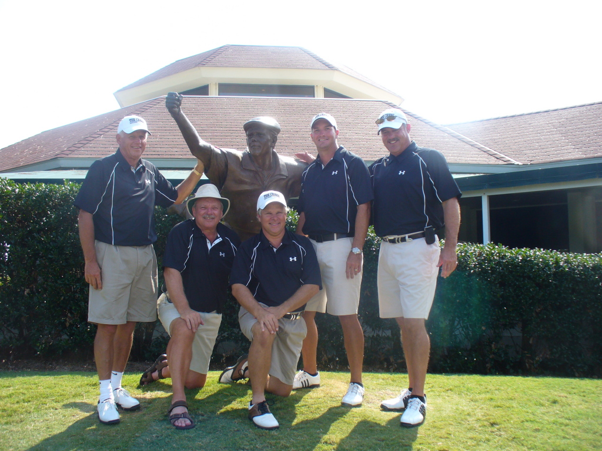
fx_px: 643
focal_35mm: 37
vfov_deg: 38.7
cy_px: 226
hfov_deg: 50.1
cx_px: 301
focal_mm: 6.1
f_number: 5.6
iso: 80
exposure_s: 1/125
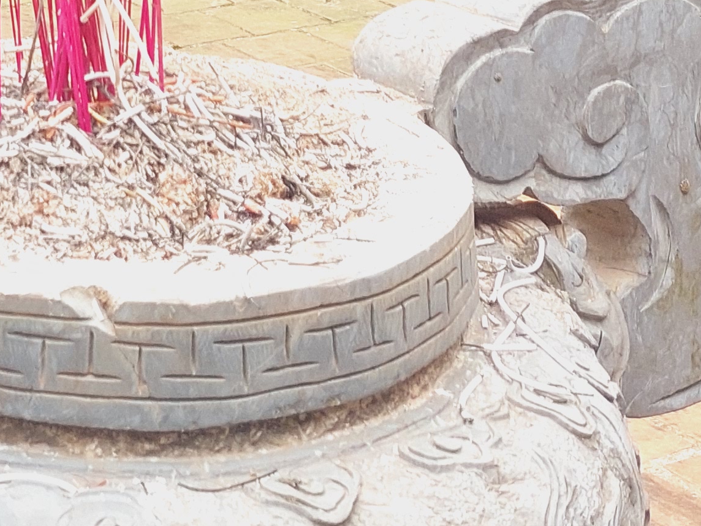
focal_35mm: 97
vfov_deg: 13.5
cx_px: -265
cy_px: -460
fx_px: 1964
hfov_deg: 18.5
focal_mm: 5.23
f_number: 1.8
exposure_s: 1/150
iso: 40
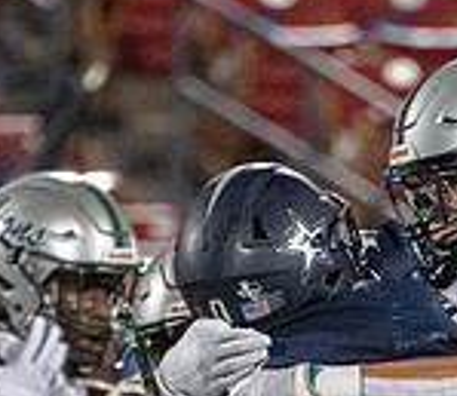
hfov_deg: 1.0
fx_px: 26850
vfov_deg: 0.8
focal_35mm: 1922
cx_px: 375
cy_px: 731
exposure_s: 1/1000
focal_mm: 400
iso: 10000
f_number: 5.6
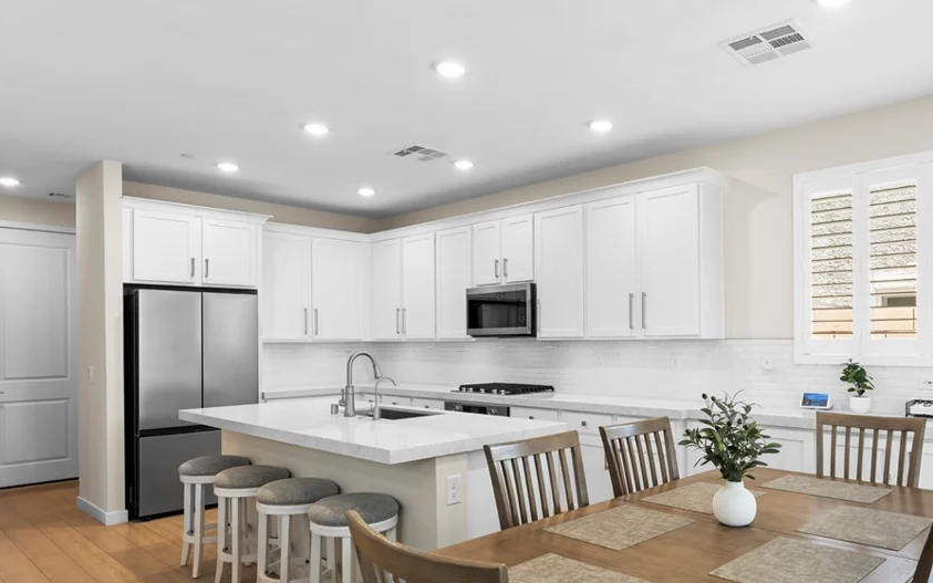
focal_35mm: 26
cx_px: 551
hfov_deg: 69.8
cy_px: 342
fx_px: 661
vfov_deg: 47.4
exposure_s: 1/13
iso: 400
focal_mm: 21
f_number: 8
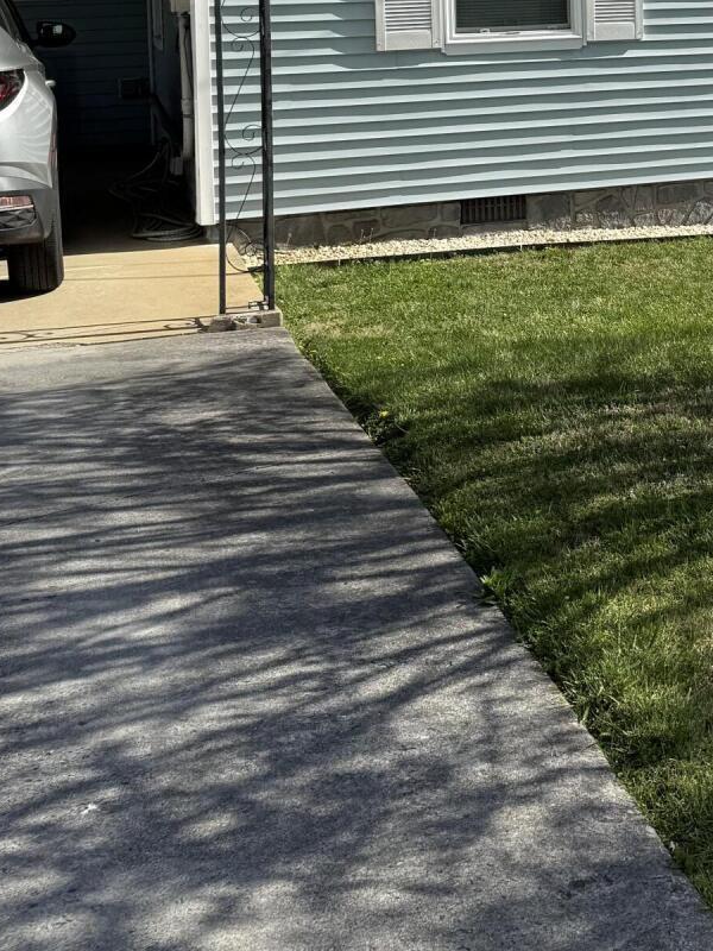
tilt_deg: -1.3
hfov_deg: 22.3
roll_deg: +0.7
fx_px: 1648
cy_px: -10
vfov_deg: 29.9
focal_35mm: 60
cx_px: 882
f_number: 1.78
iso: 80
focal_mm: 6.76
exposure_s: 1/4167
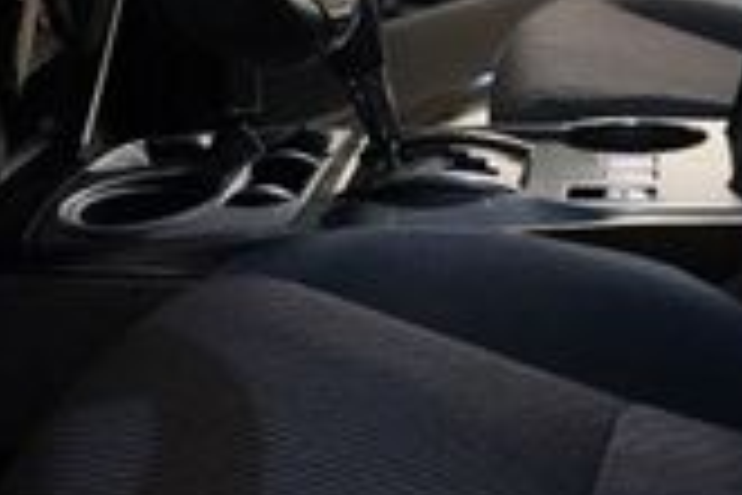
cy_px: -99
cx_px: 522
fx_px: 1917
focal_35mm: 93
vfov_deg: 14.3
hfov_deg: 21.8
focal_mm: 16
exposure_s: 1/100
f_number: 3.5
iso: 6400
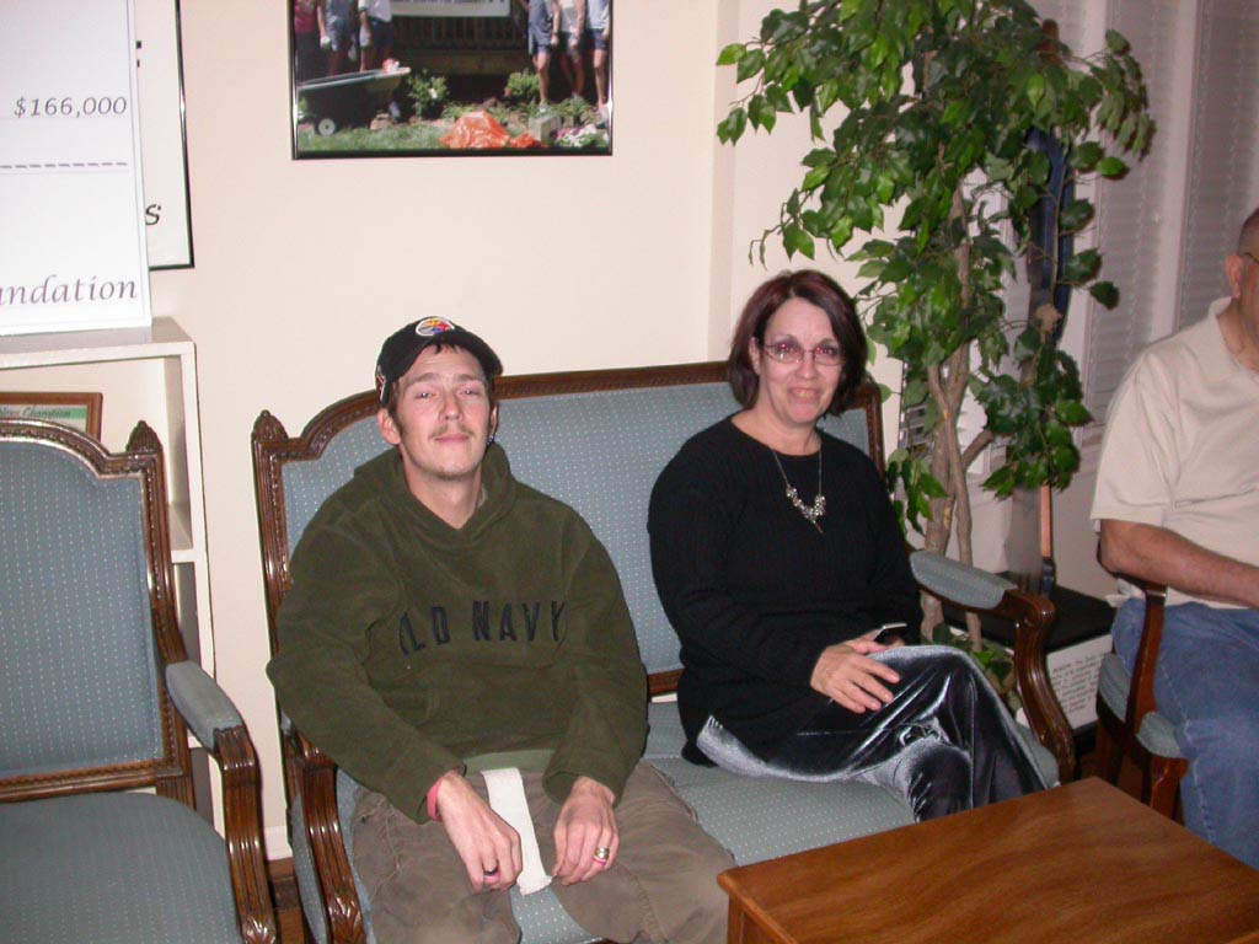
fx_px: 1382
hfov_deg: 49.0
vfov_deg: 37.7
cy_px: 472
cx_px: 630
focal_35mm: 38
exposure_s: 1/60
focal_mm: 7.85
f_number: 2.6
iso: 200
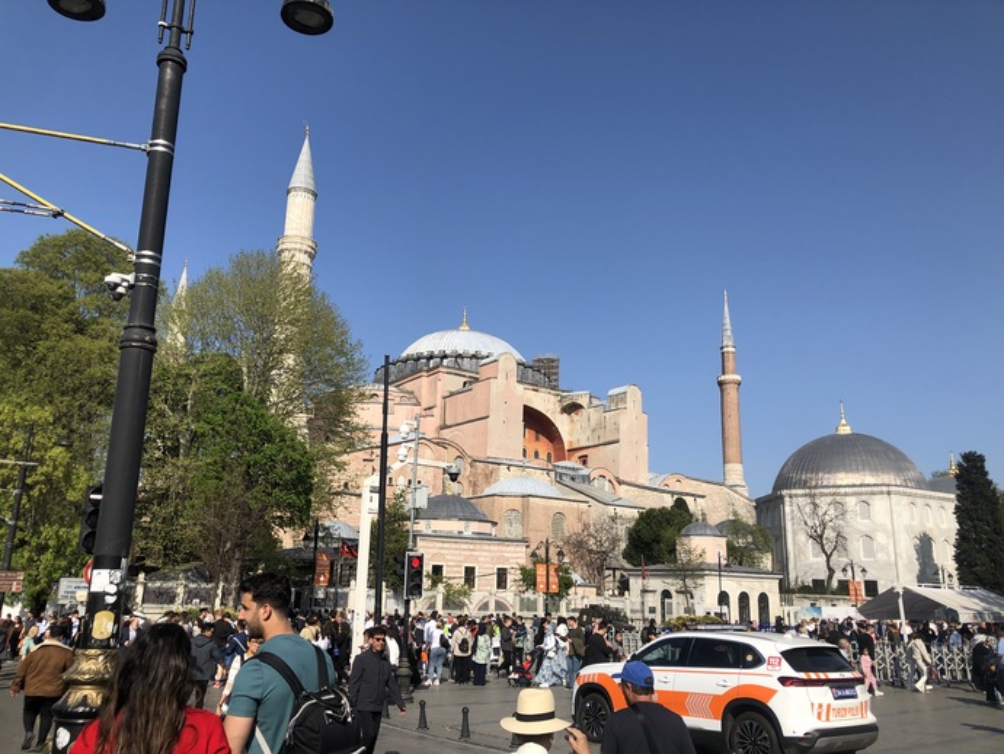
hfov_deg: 63.4
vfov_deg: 49.8
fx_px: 812
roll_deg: -2.0
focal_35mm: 28
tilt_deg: +14.1
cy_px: 377
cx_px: 502
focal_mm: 3.99
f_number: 1.8
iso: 20
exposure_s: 1/2825
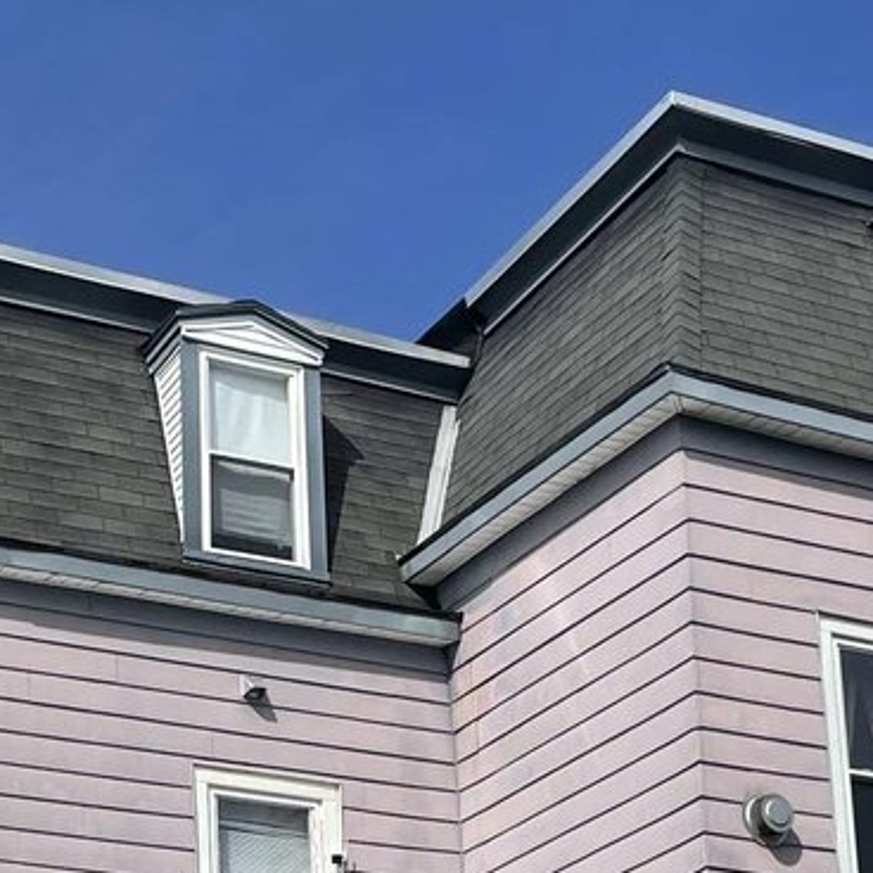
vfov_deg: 16.8
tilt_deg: +14.4
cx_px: 197
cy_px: 984
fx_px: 2853
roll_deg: +1.4
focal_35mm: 100
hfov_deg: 17.3
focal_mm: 4.2
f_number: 1.6
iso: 32
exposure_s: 1/5291
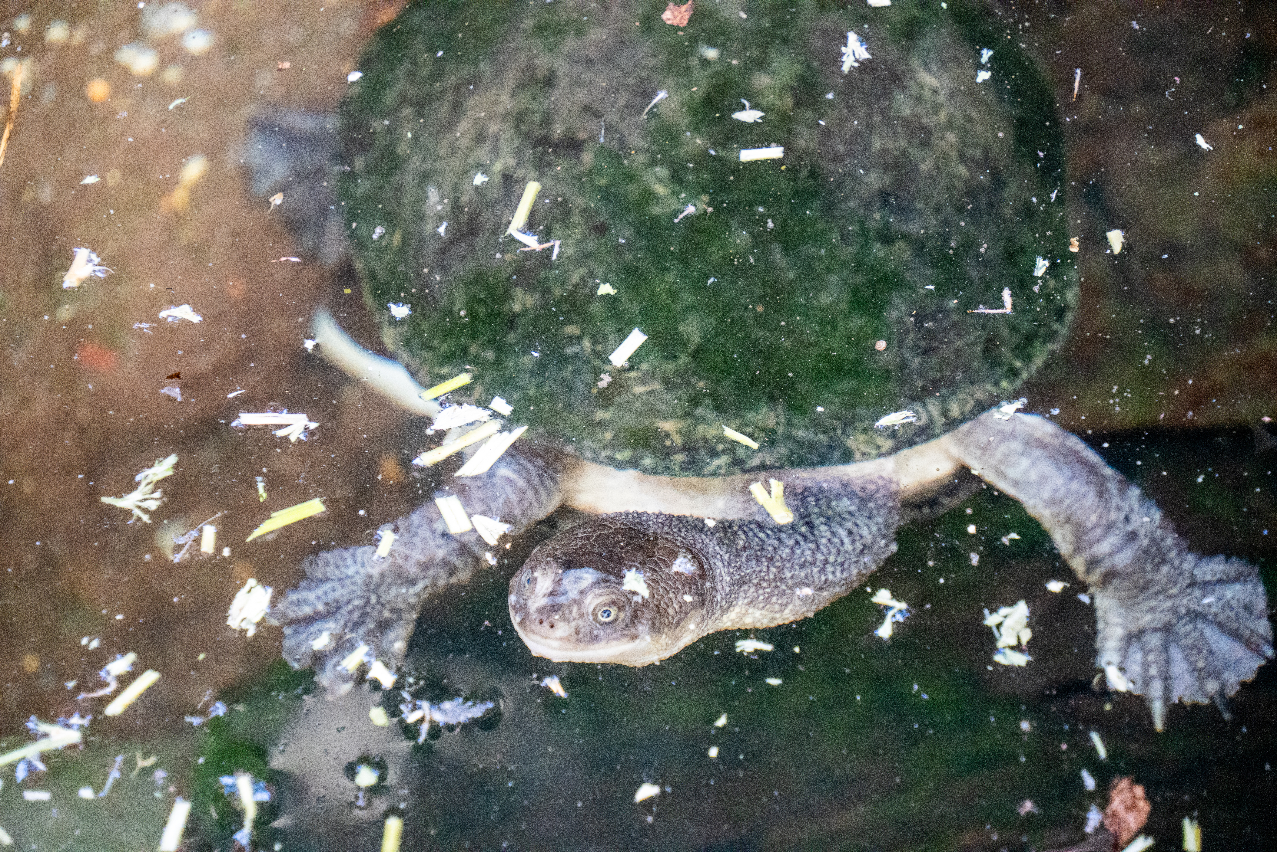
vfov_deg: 5.8
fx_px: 8406
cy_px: 426
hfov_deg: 8.7
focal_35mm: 237
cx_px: 638
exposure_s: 1/100
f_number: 5.6
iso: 6400
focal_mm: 158
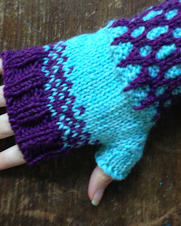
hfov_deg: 25.6
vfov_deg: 31.7
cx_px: 130
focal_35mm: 59
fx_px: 394
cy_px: 82
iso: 200
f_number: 2.4
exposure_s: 1/20
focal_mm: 4.12
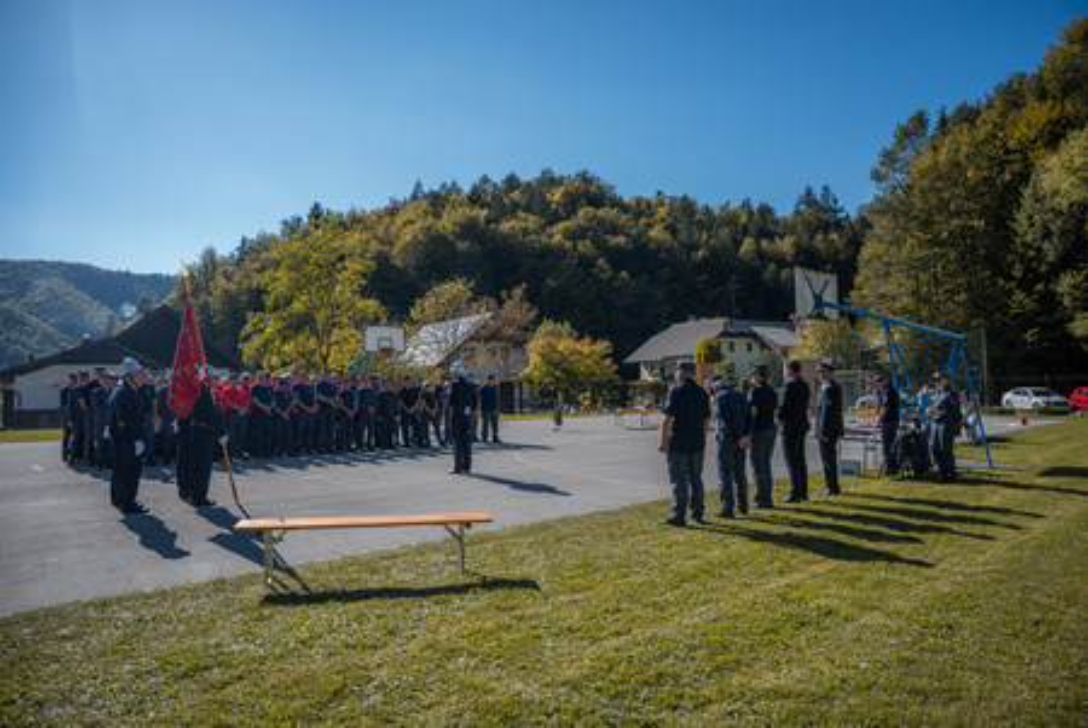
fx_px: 727
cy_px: 364
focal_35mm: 24
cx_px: 544
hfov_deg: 73.6
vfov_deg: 53.2
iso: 125
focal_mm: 24
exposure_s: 1/1250
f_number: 2.8
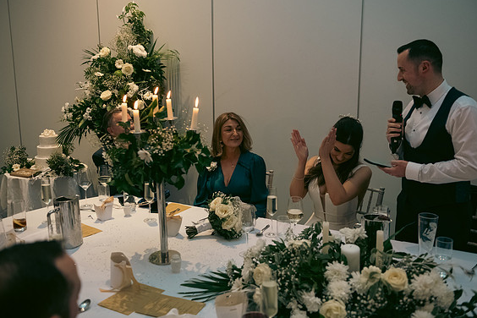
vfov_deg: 36.9
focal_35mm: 36
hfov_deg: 53.1
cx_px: 238
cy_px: 155
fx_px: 477
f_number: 3.5
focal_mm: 35
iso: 2000
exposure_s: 1/160
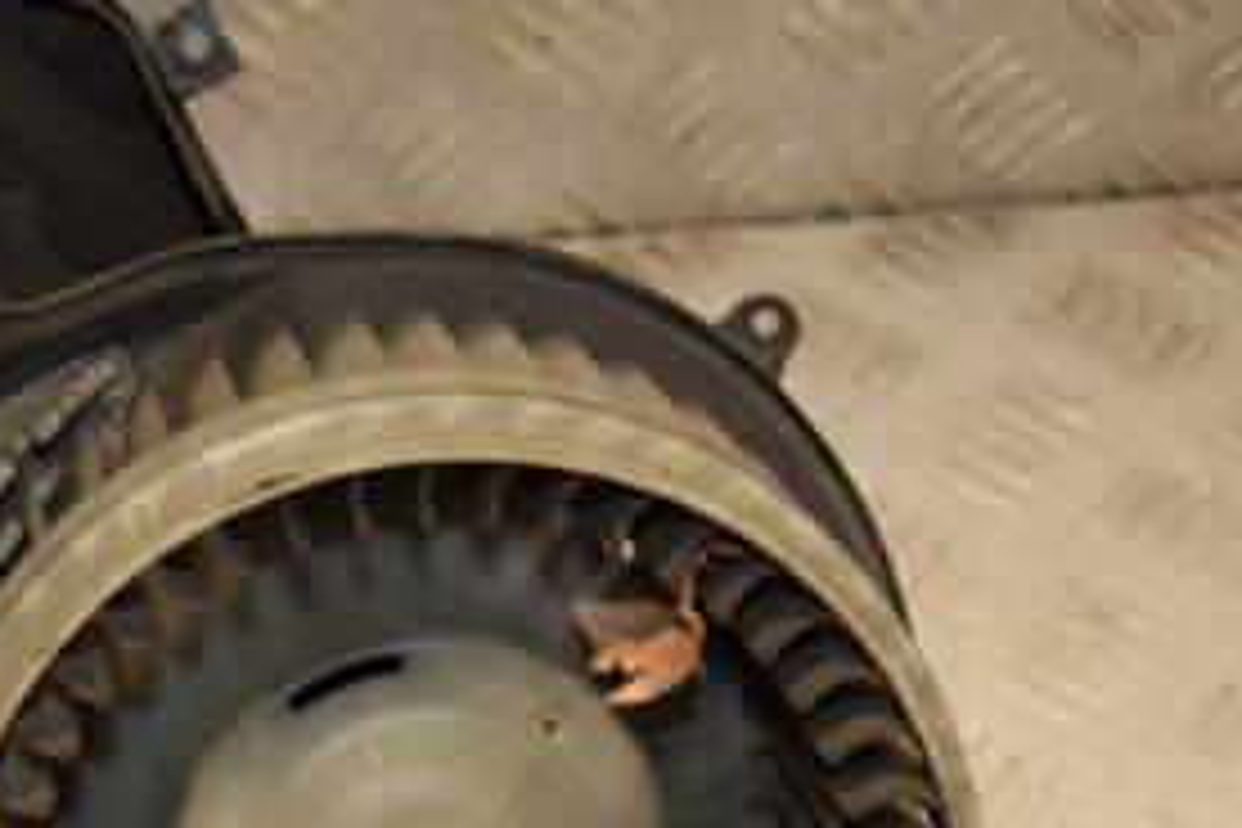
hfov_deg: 16.4
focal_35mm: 124
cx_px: 220
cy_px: 720
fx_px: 4278
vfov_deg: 11.0
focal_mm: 38
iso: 800
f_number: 5.6
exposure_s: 1/200
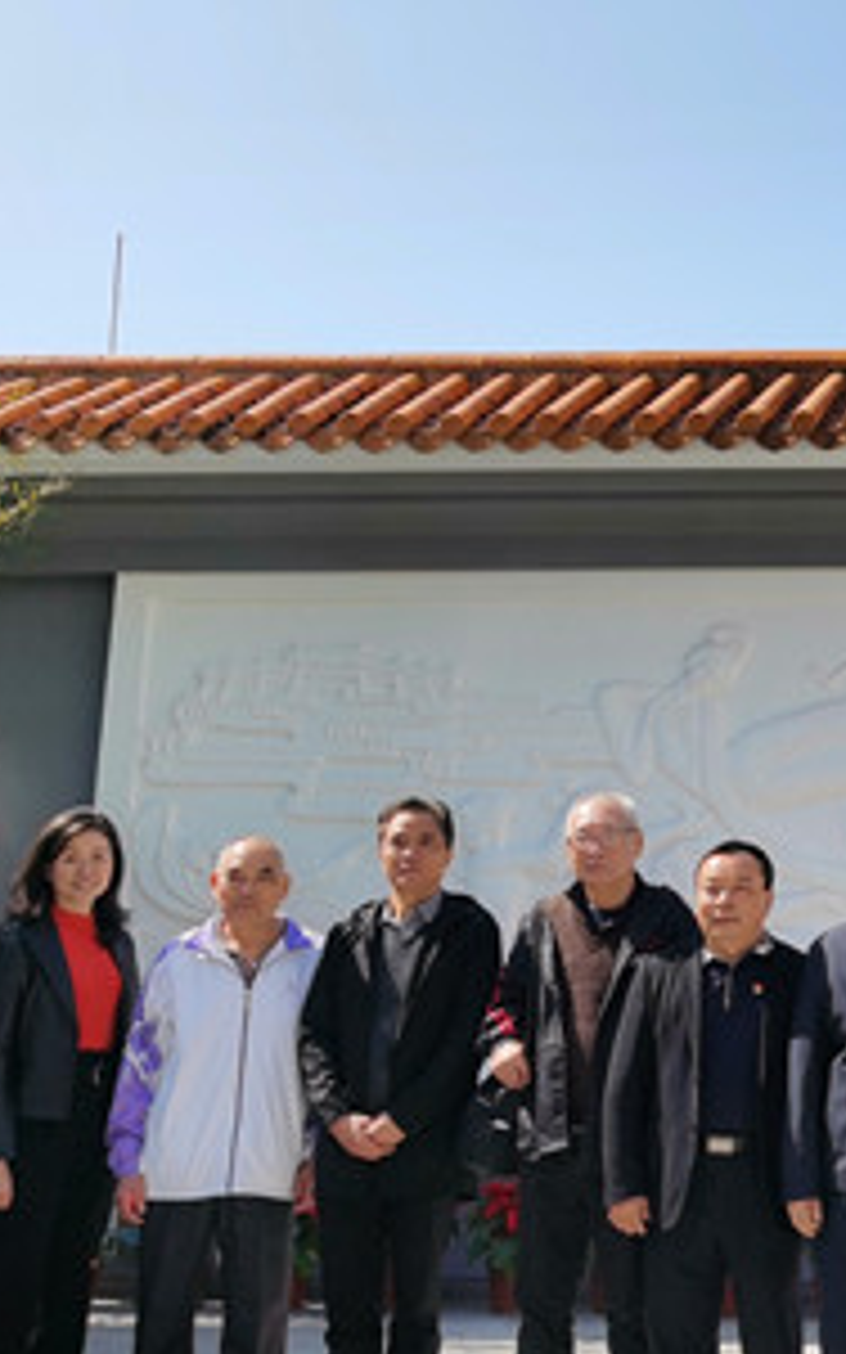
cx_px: 1026
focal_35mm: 57
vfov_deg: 35.7
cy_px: 648
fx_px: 2104
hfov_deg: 21.1
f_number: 1.6
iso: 50
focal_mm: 5.56
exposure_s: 1/3906
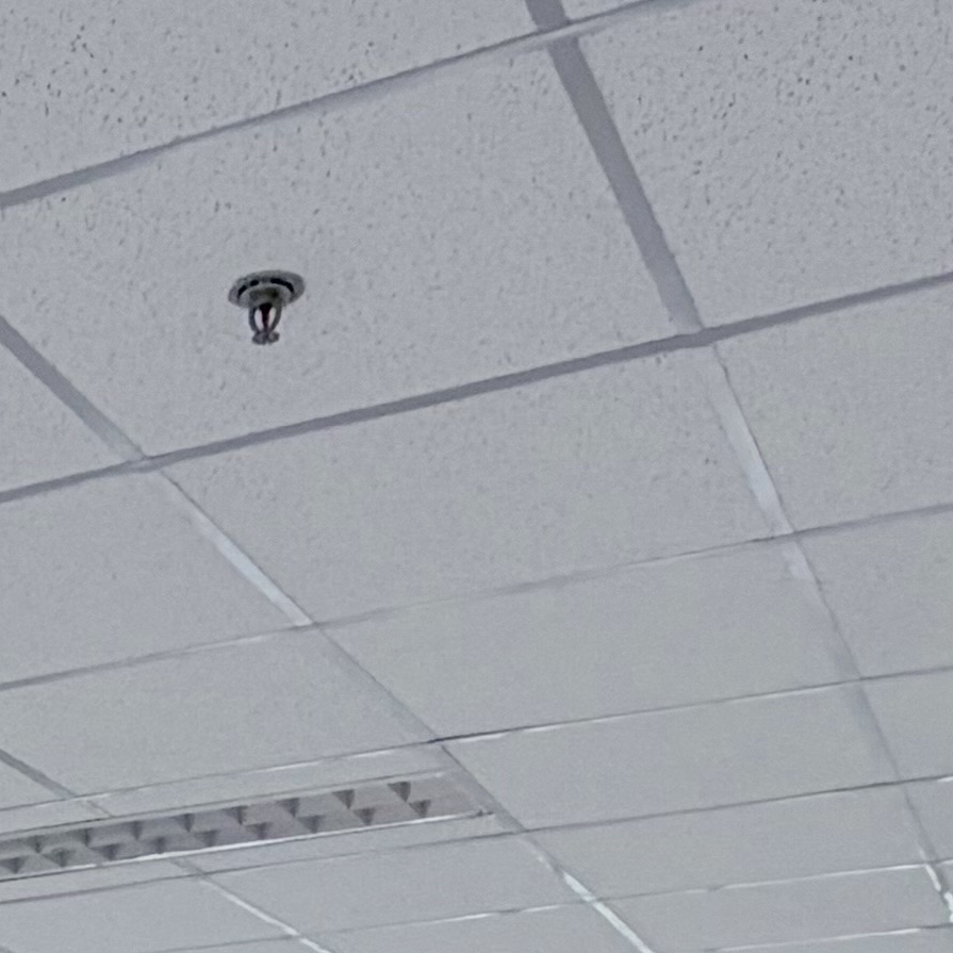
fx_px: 2461
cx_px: -280
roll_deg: -0.2
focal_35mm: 79
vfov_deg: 18.6
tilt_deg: -0.9
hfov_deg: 20.1
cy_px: 1548
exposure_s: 1/100
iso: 100
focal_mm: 2.22
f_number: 2.2
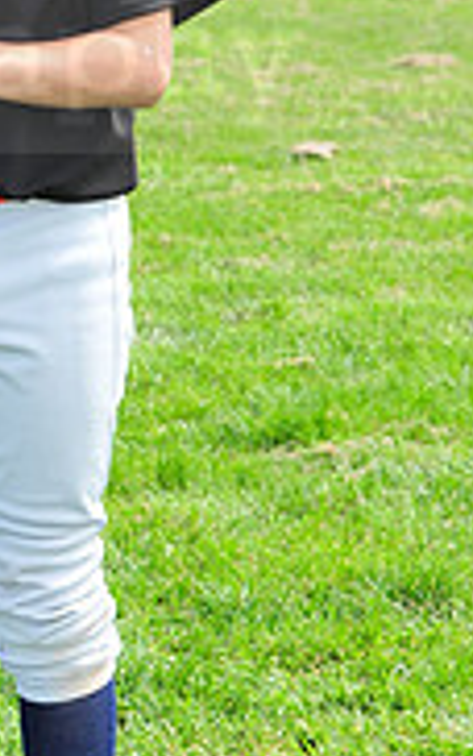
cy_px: 21
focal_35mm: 259
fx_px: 5334
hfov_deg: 5.0
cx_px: -241
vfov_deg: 8.1
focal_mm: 80
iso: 250
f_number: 6.3
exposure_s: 1/320
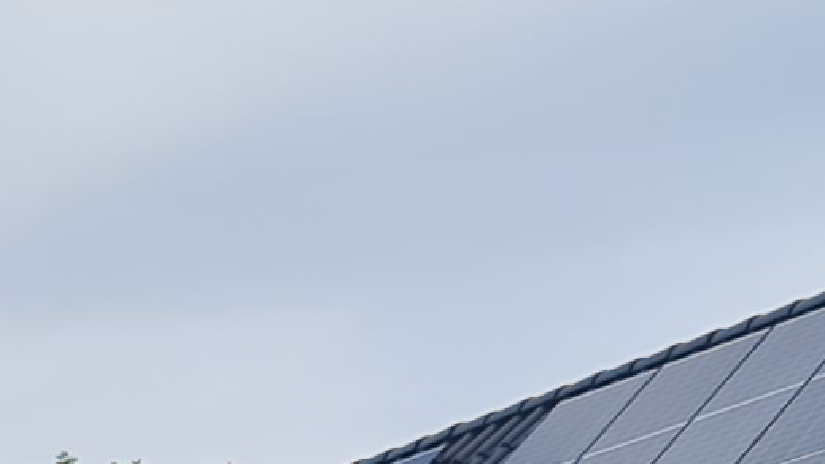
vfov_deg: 5.5
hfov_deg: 10.3
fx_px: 4594
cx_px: 556
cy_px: 1203
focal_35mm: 210
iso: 50
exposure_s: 1/1056
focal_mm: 7
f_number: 1.8
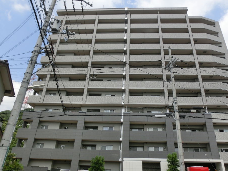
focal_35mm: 27
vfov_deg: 51.3
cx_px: 125
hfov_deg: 65.2
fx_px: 178
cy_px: 79
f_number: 7.9
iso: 80
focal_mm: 4.24
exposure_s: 1/200
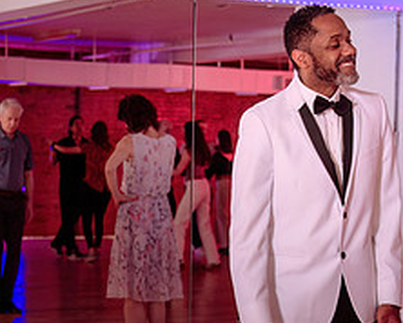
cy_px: 283
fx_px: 1361
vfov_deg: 13.4
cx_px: 127
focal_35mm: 114
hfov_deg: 16.8
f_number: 2.8
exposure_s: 1/100
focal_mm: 40
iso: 500
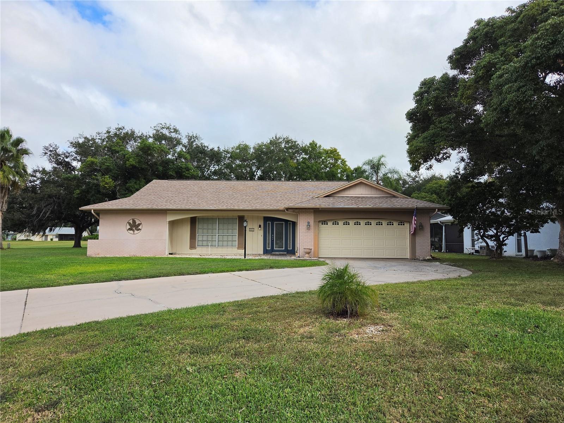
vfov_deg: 58.9
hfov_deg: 73.9
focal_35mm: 23
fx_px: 375
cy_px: 212
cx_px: 282
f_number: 1.8
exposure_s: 1/3282
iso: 80
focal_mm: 5.4
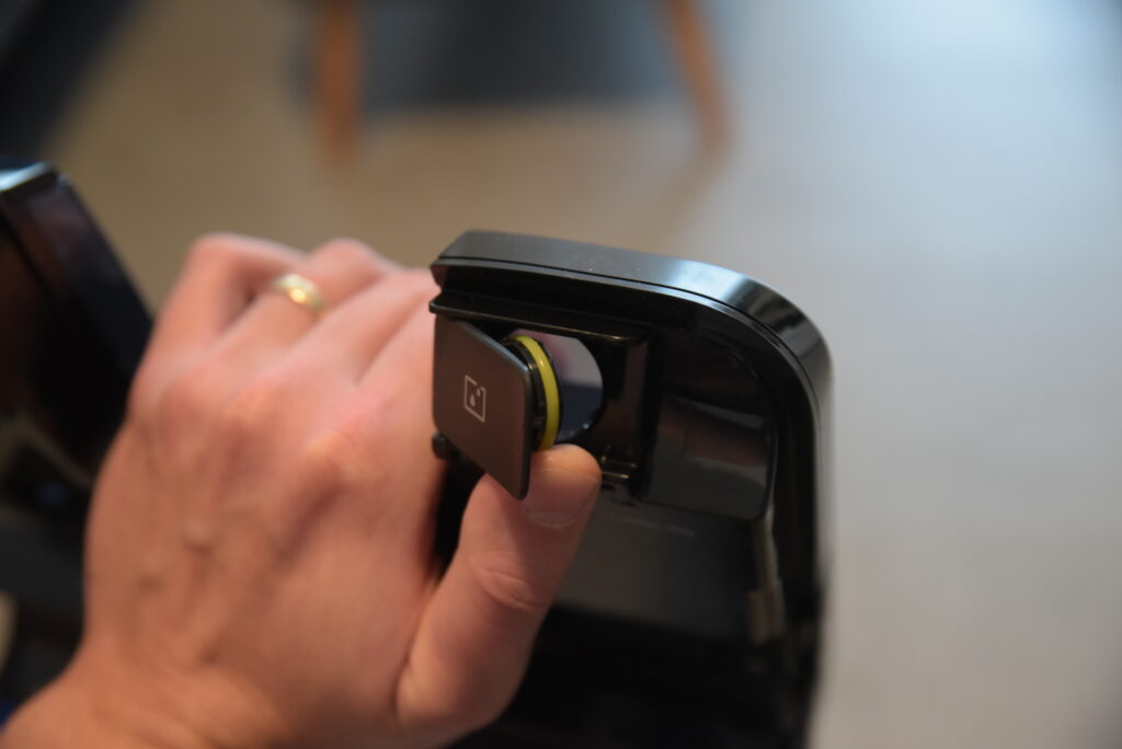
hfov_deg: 34.5
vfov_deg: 23.4
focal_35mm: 58
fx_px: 1809
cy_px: 374
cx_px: 561
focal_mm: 58
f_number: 4
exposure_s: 1/50
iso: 2500
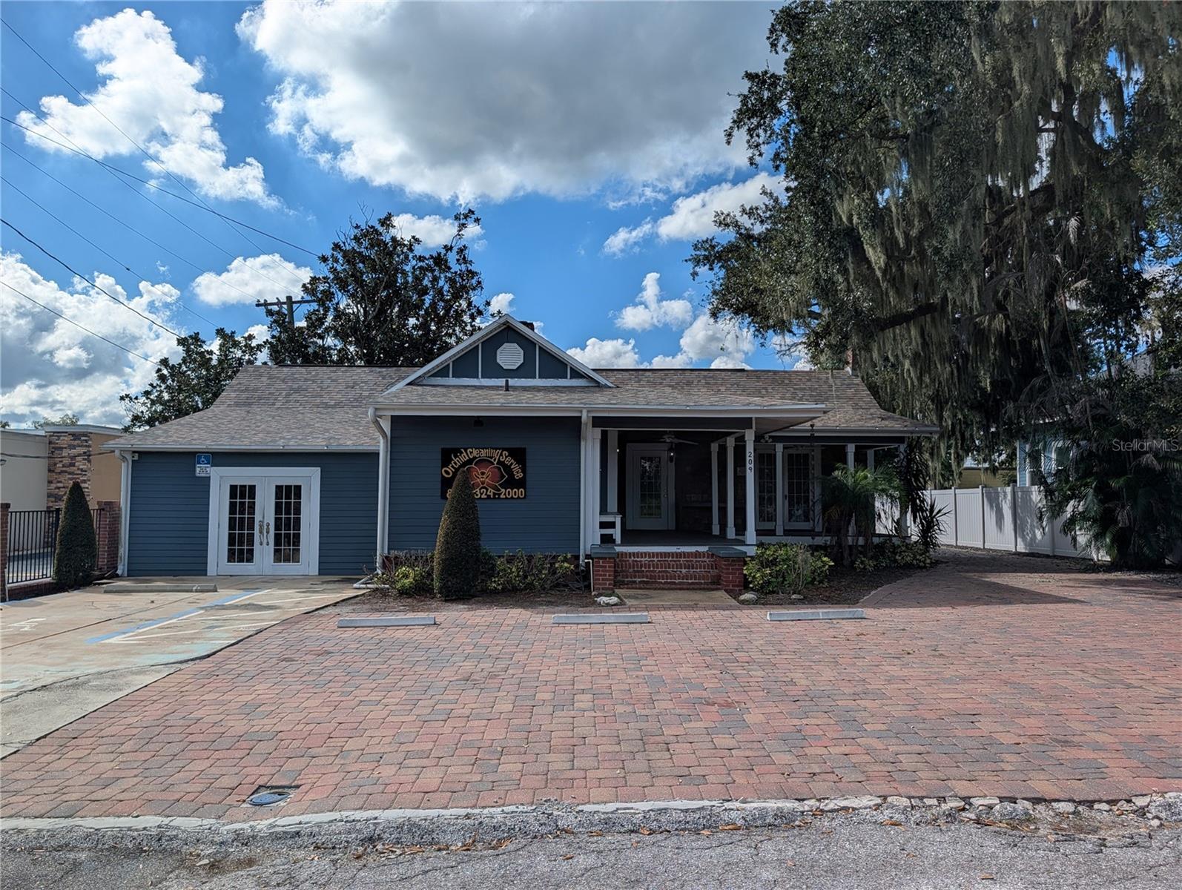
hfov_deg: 71.5
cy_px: 445
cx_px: 591
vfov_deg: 56.9
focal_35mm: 24
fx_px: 821
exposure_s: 1/2463
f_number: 1.68
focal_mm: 6.9
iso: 21
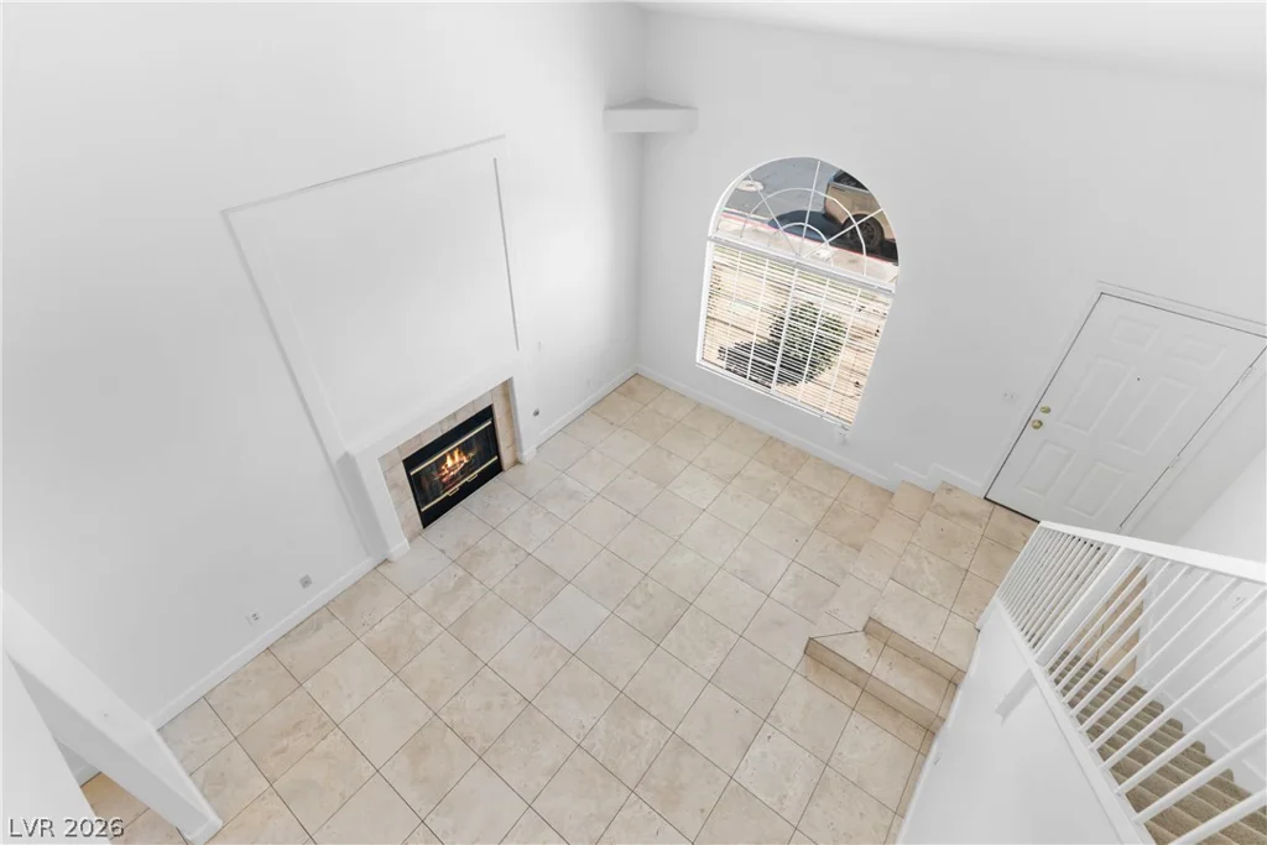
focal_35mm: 17
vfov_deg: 70.5
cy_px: 422
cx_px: 634
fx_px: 598
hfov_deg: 93.3
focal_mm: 17
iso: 400
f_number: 8
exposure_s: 1/800
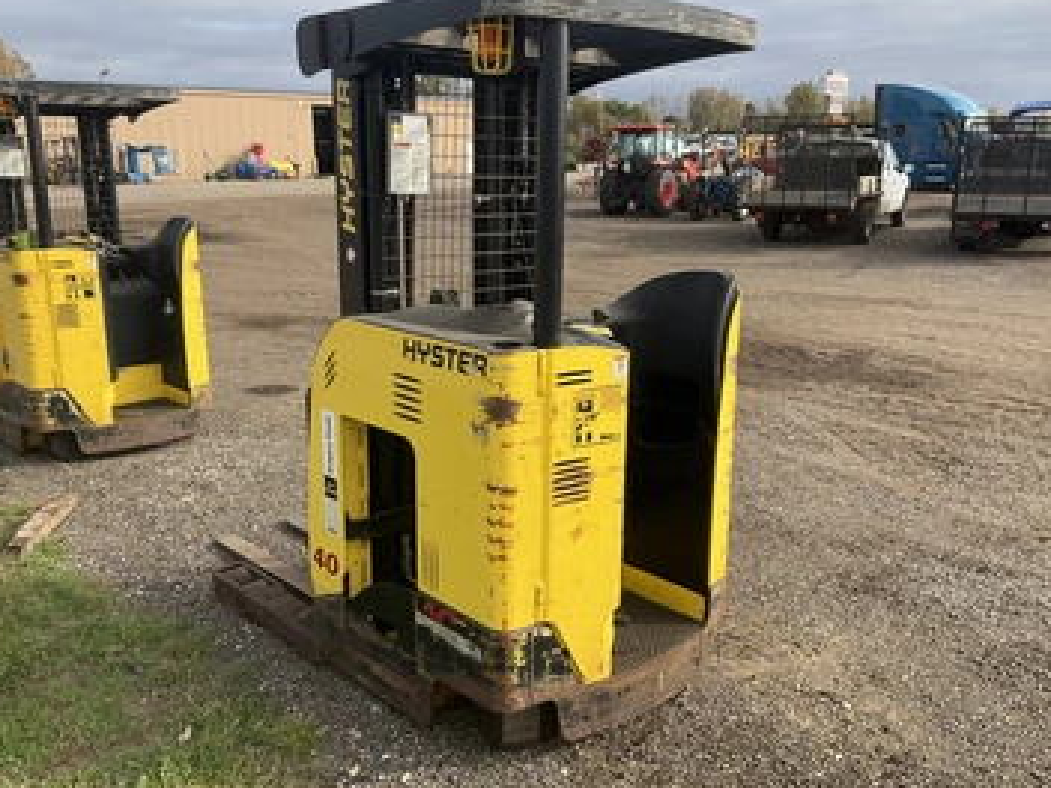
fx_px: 1002
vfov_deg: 42.9
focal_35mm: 33
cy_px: 406
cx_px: 549
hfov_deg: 55.3
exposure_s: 1/962
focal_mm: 3
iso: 25
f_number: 1.8
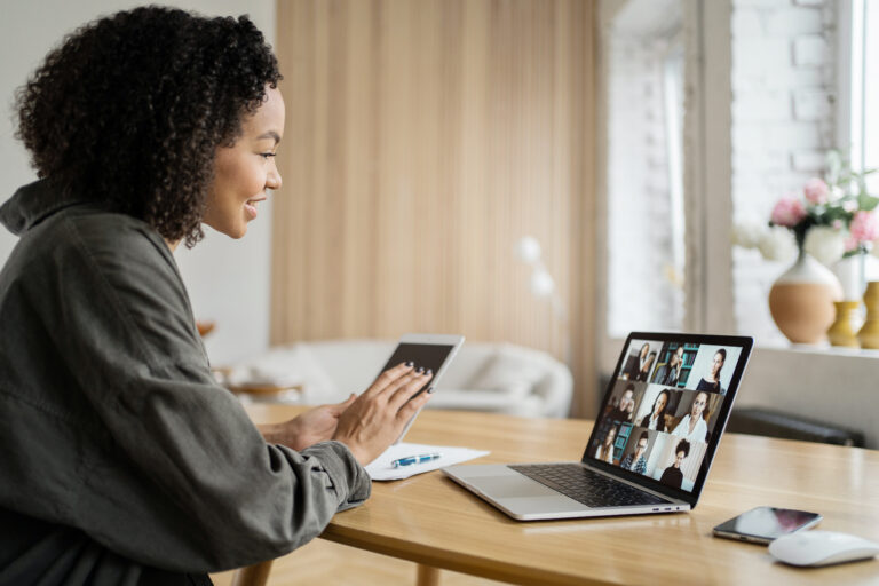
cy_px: 293
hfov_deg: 54.4
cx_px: 440
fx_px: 855
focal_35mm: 35
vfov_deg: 37.9
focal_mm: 35
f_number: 1.8
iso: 160
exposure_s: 1/160
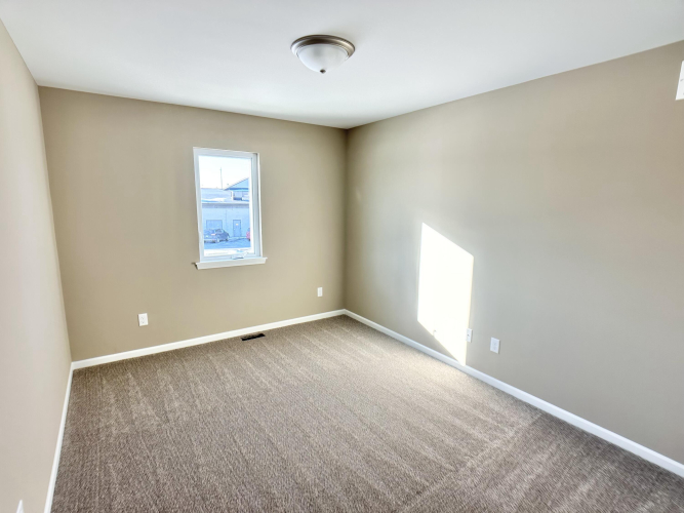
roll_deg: -0.6
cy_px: 256
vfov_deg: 56.8
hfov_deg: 71.6
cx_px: 342
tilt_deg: -9.2
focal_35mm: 24
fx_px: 474
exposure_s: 1/295
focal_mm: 6.86
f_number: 1.78
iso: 80
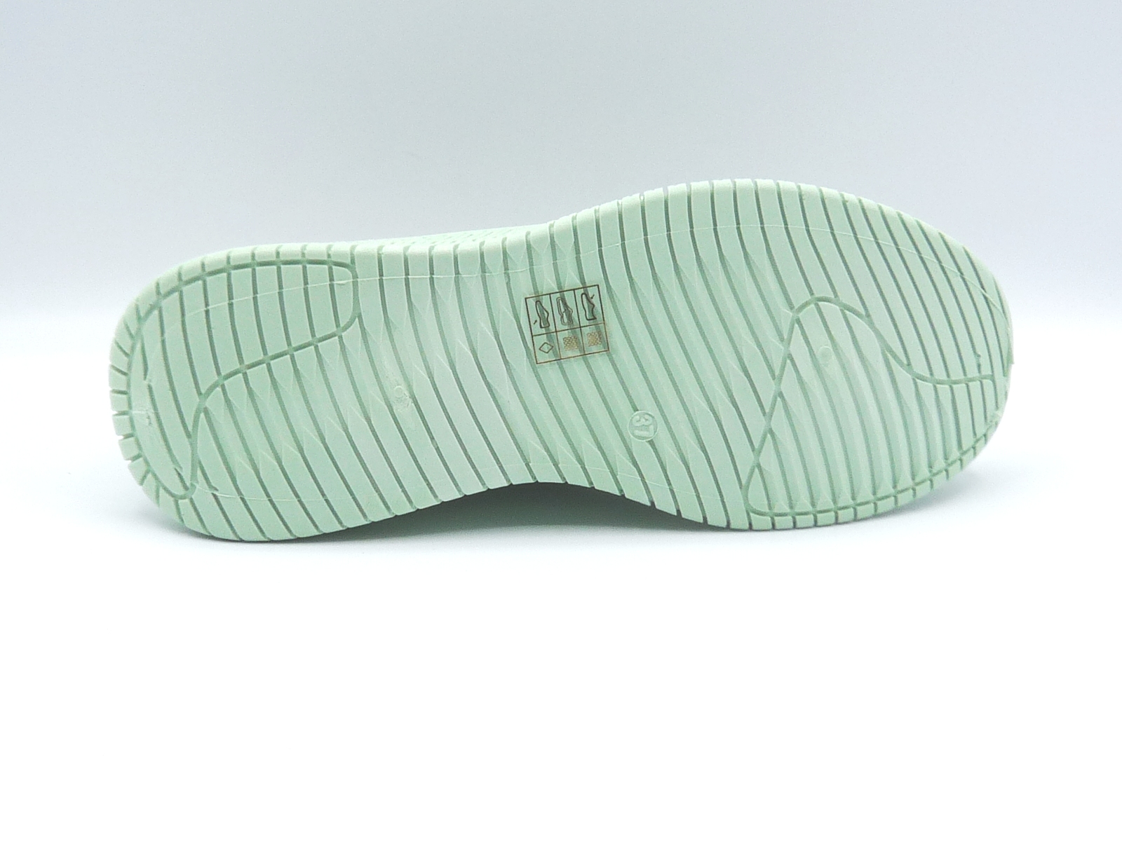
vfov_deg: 30.3
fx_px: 1556
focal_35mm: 48
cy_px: 420
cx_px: 561
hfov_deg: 39.7
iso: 100
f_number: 5
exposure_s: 1/200
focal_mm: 4.8
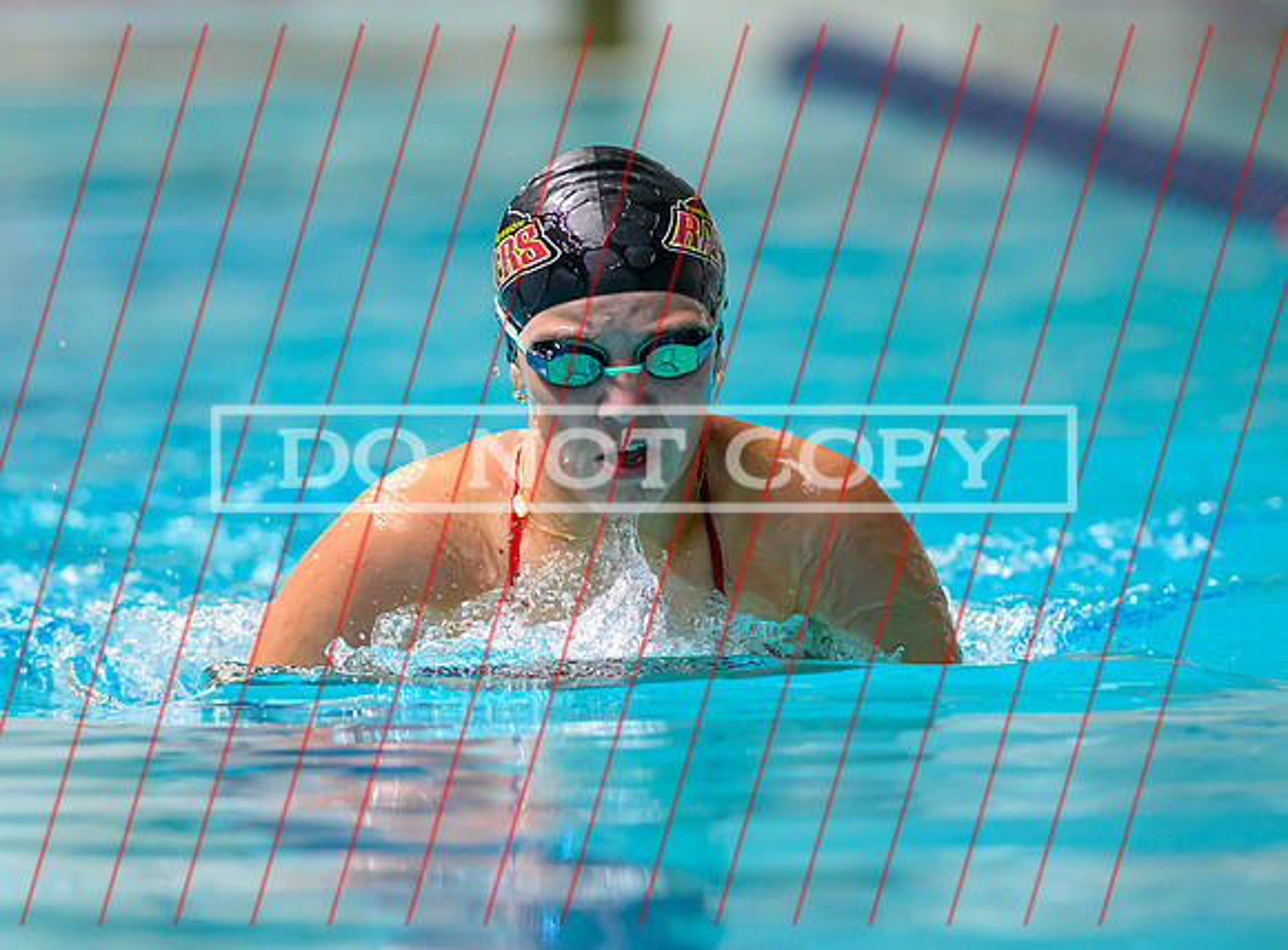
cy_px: 618
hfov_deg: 3.9
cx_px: 610
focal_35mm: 507
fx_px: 18762
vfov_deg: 2.9
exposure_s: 1/800
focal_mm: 300
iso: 1600
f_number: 2.8
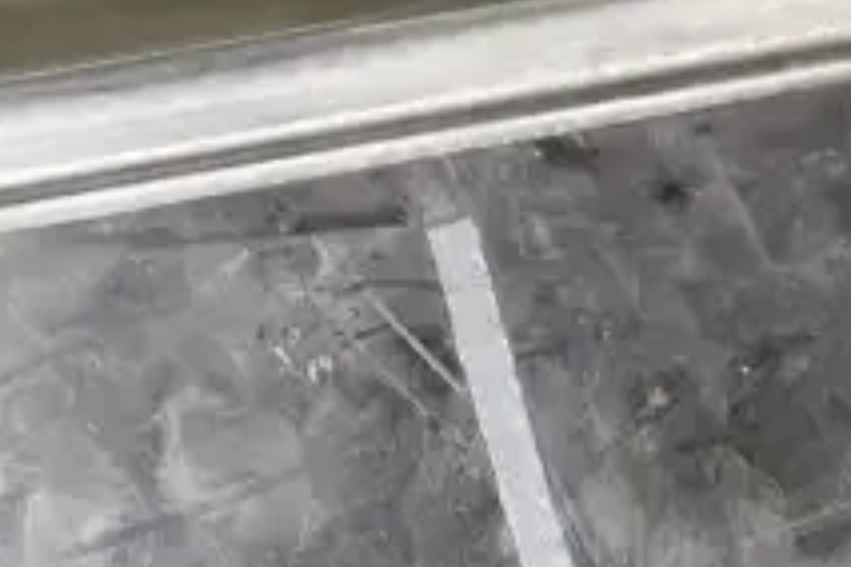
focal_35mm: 103
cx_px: -52
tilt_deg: -64.5
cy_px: -912
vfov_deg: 10.7
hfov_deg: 19.1
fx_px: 2435
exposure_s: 1/60
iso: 160
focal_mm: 4.25
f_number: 1.8
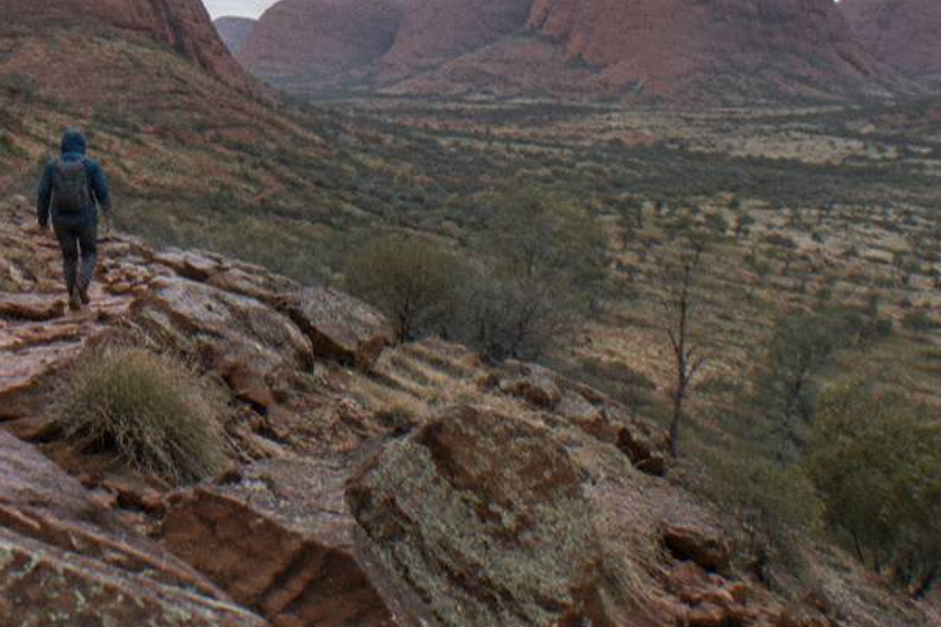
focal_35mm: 58
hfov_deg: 34.5
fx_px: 1516
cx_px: 473
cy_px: 197
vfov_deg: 23.3
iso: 400
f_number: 8
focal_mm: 35
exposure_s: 1/400
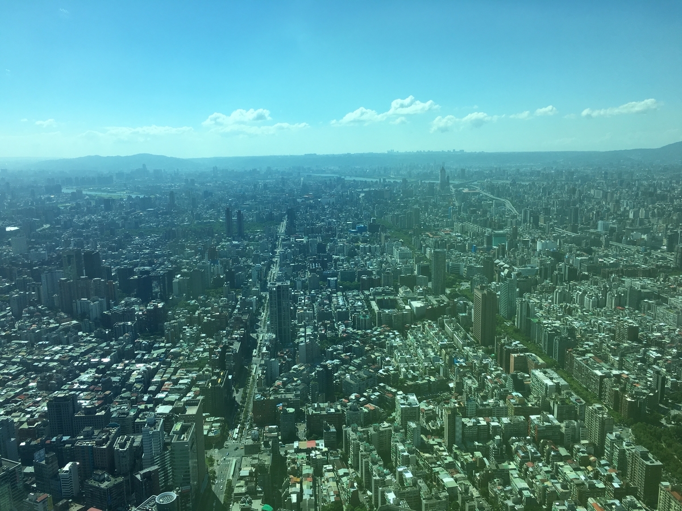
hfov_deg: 61.7
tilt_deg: -10.2
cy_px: 256
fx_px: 571
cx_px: 341
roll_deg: +1.5
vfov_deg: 48.2
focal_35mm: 29
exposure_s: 1/1374
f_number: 2.2
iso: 25
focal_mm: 4.15
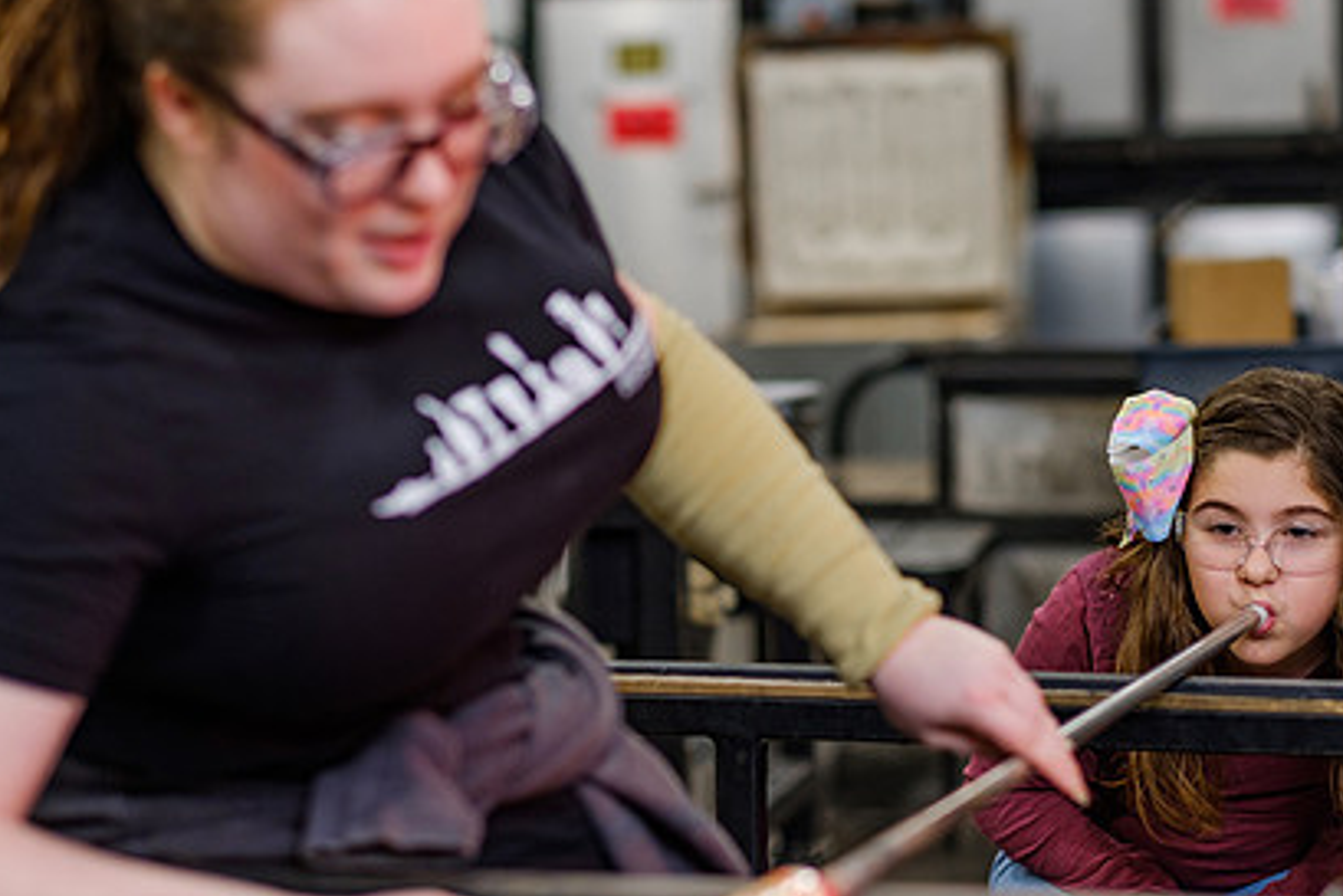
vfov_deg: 11.3
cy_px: 528
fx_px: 4515
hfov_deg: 16.9
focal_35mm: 121
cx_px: 686
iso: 400
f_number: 1.6
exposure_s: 1/125
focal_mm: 56
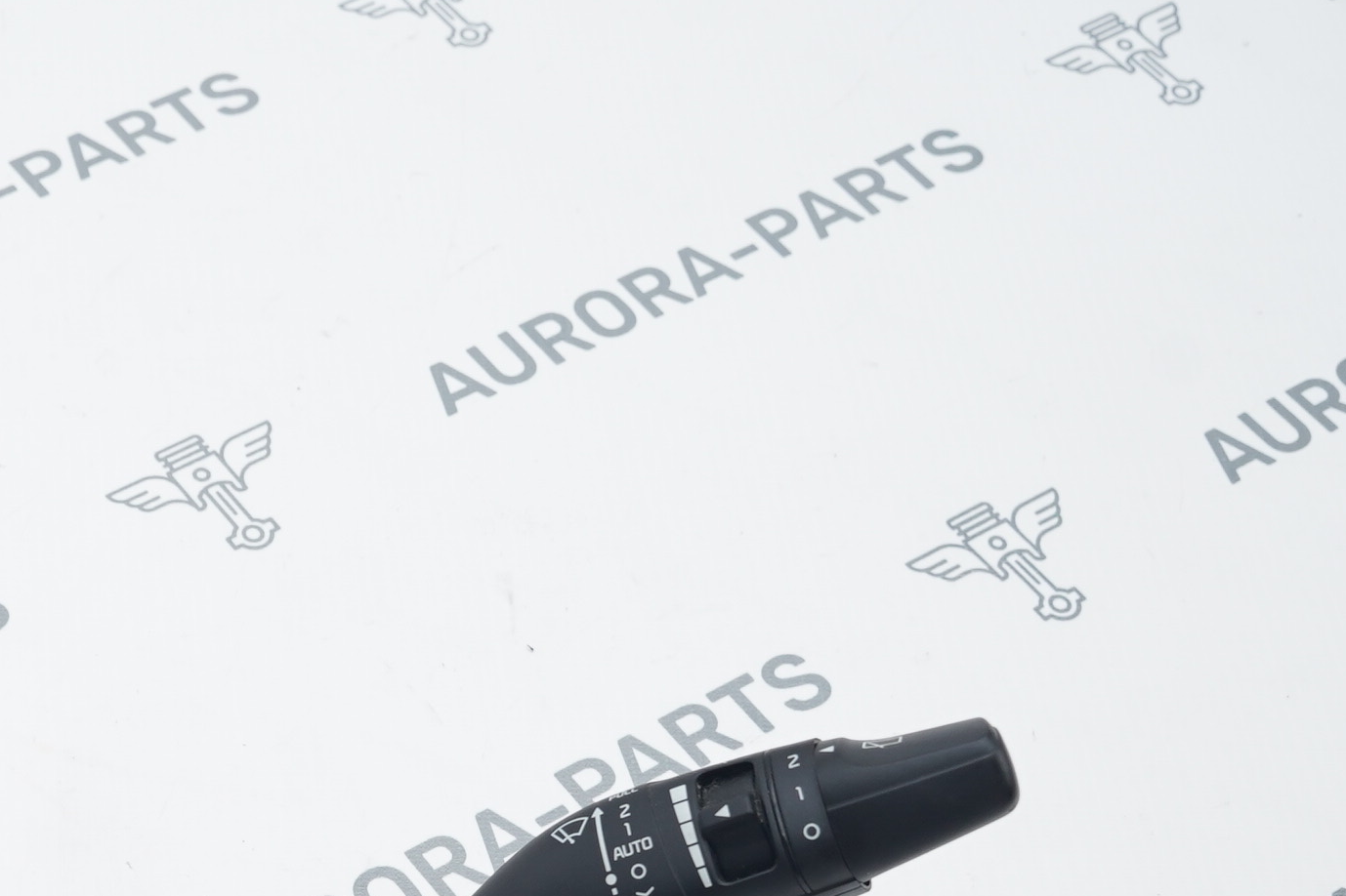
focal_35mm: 80
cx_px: -126
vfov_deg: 16.5
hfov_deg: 23.8
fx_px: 2990
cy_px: 997
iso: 500
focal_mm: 28
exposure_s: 1/160
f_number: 6.3
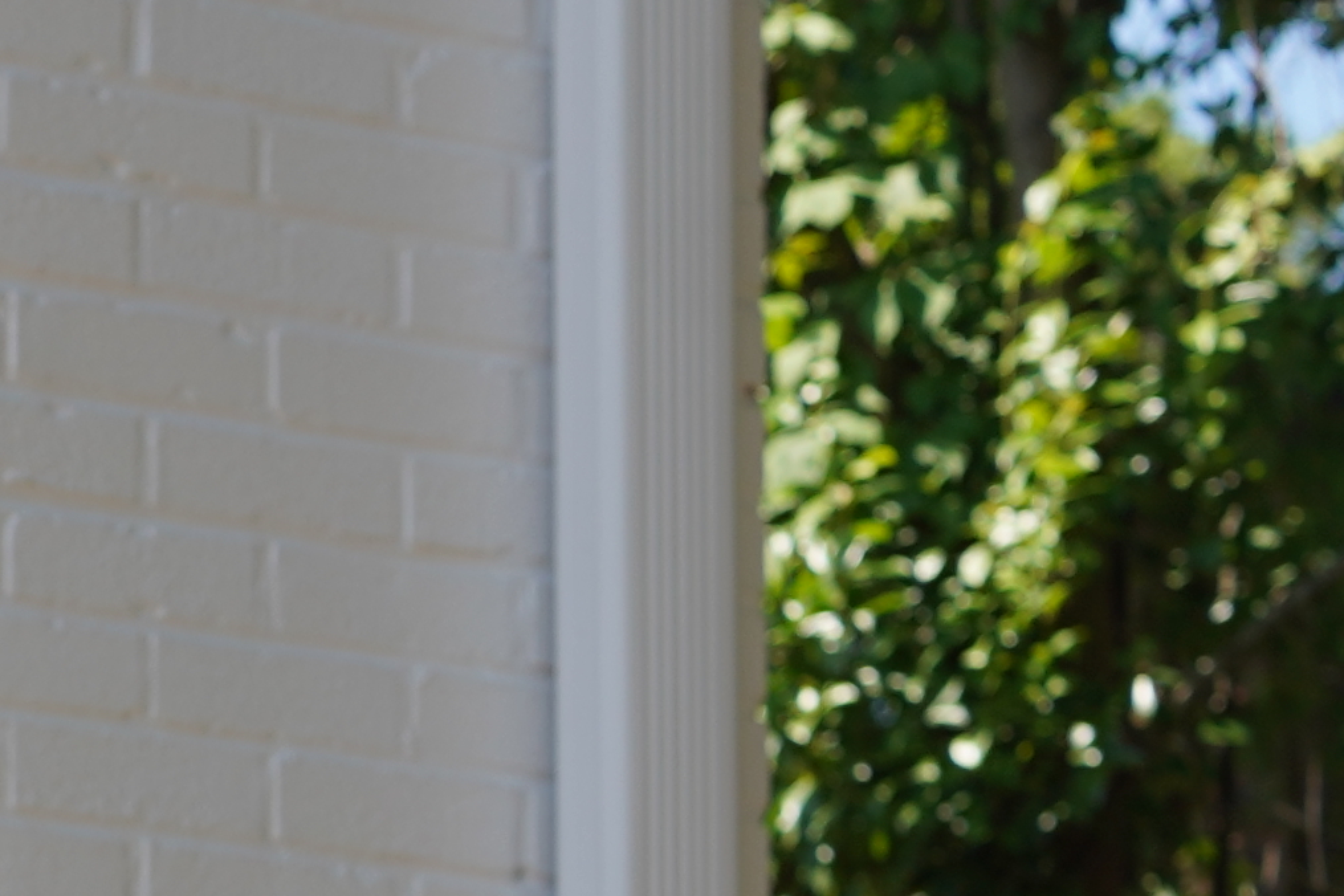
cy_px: 1564
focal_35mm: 207
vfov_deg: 6.5
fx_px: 7727
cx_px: -1392
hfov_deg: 9.3
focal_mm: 35
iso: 100
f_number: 5.6
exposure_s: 1/250
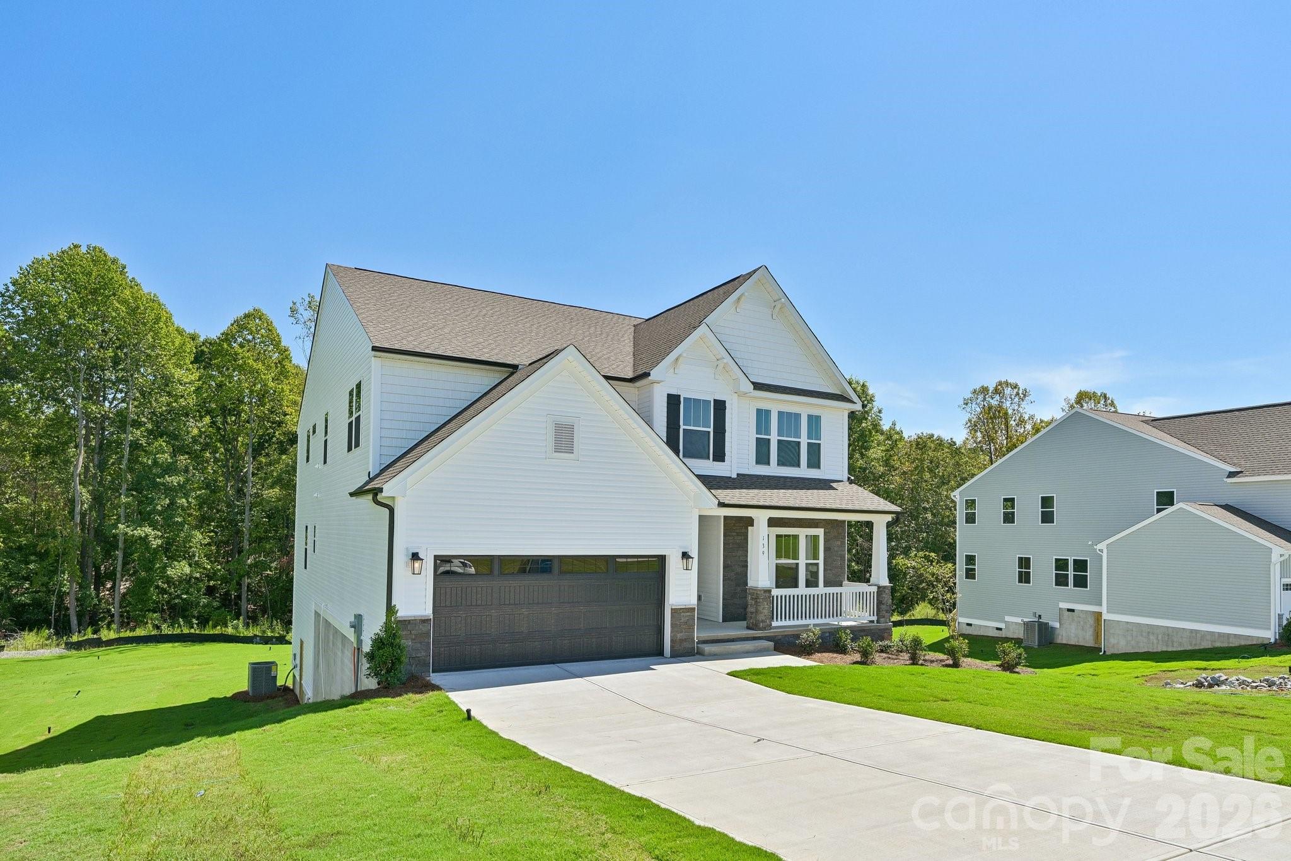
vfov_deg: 60.7
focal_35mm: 20
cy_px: 430
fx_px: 735
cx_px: 646
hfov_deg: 82.6
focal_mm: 20.5
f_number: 8
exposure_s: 1/640
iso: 100
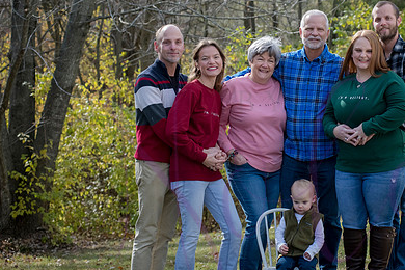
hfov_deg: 17.1
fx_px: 1339
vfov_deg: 11.5
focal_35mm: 119
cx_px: 280
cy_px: 99
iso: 400
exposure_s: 1/800
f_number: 5
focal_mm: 80
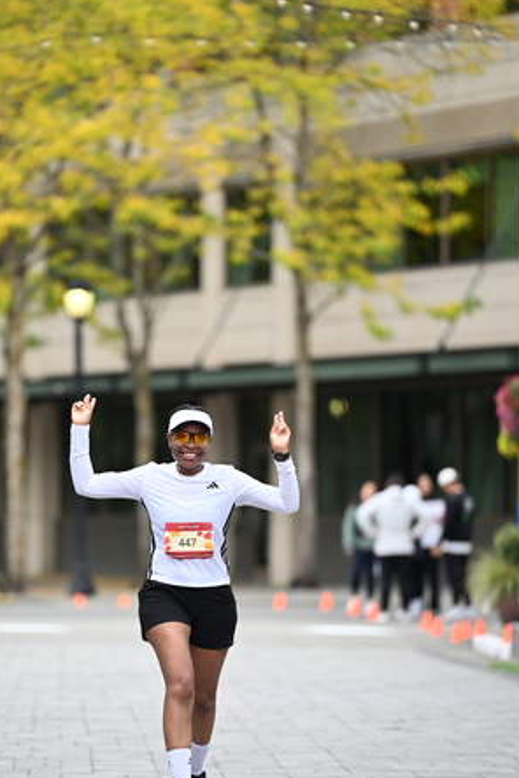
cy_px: 457
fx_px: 5363
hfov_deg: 5.5
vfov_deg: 8.3
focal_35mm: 248
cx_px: 201
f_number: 2.8
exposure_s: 1/2000
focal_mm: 200
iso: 640
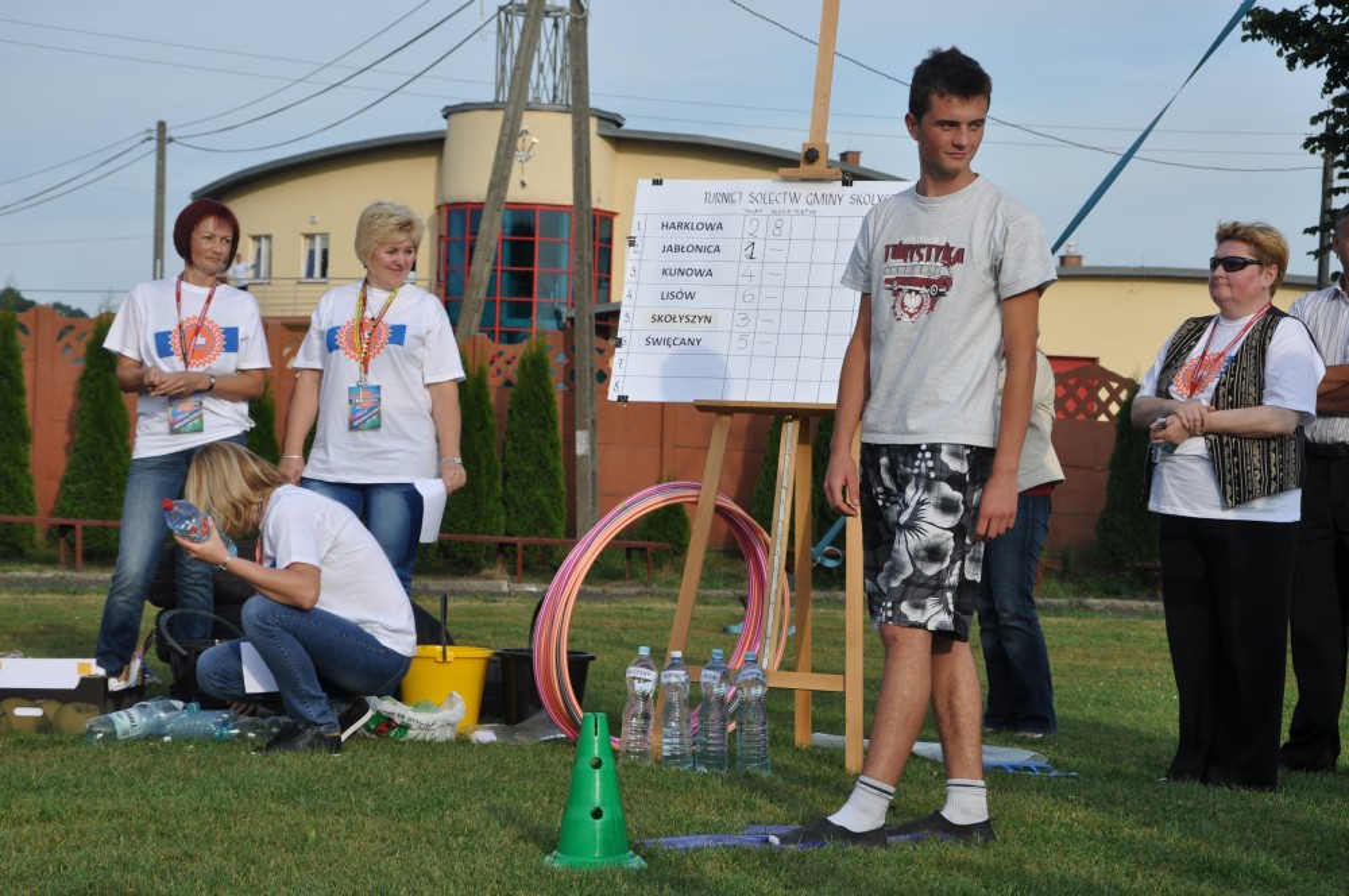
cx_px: 674
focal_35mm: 75
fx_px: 2807
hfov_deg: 27.0
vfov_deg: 18.1
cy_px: 448
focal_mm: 50
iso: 200
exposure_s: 1/250
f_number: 8
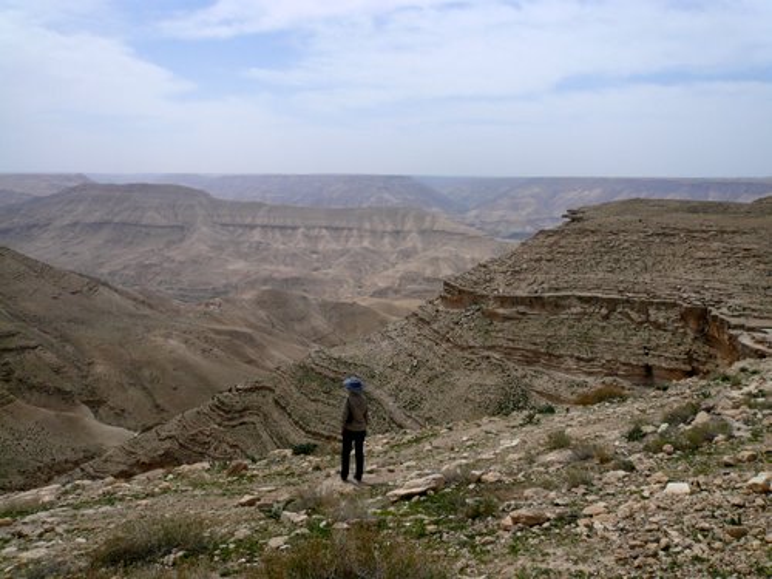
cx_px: 386
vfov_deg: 48.2
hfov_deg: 61.7
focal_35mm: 29
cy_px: 290
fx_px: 647
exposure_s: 1/500
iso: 100
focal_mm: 4.7
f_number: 8
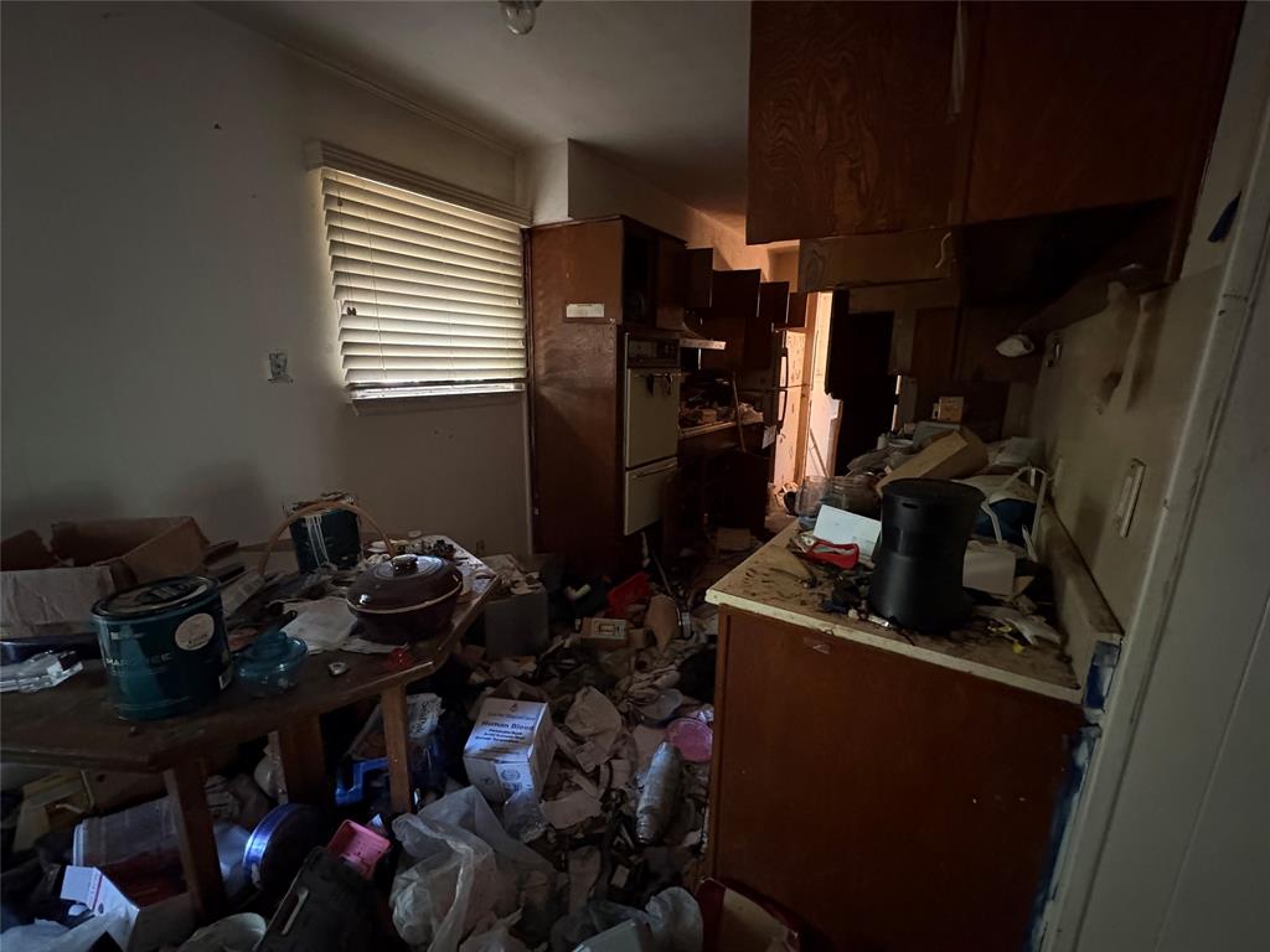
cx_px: 635
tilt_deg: -13.4
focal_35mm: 14
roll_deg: -0.8
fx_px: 514
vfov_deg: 85.7
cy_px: 476
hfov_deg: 102.1
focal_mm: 2.22
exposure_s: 1/30
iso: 1250
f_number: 2.2
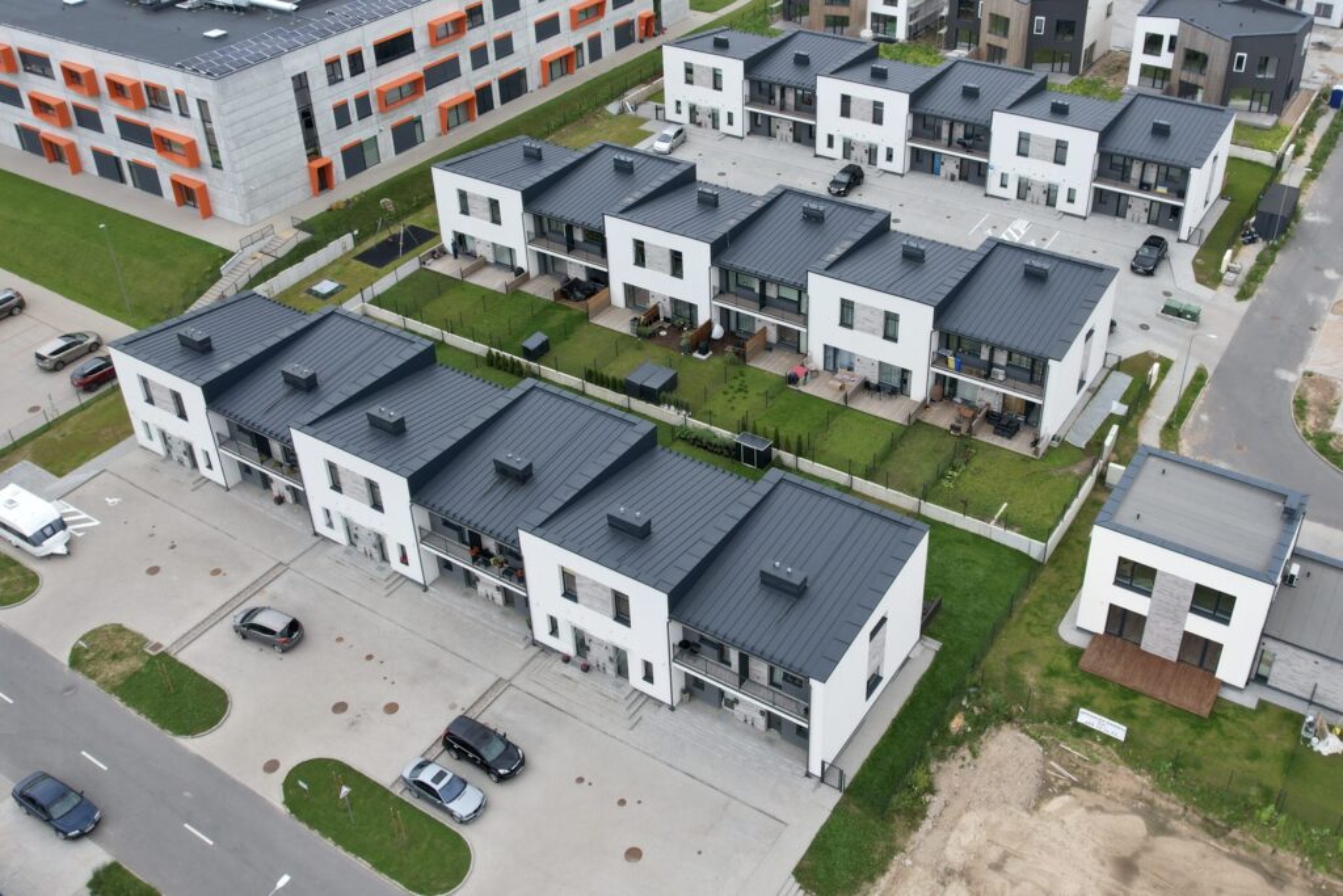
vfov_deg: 57.2
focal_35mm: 22
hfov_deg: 78.6
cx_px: 672
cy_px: 448
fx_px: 821
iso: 100
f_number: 2.8
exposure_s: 1/725
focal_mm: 8.38
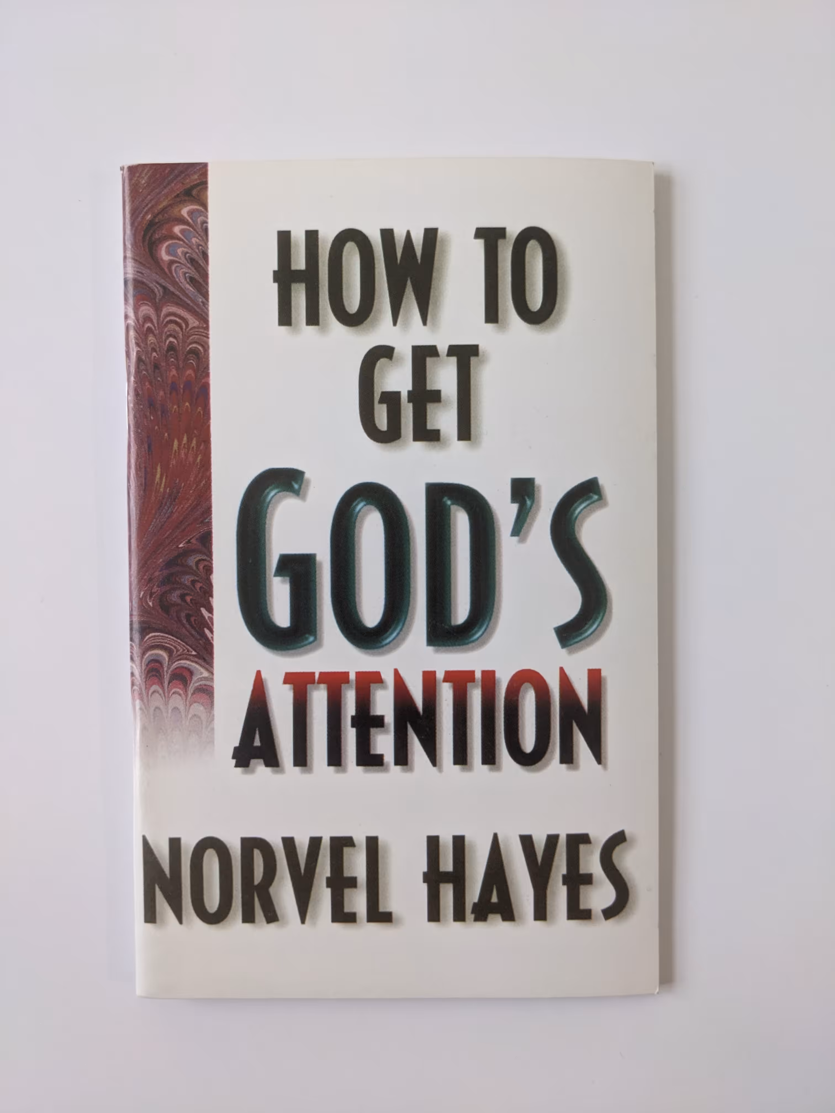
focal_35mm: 27
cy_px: 556
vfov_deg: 65.3
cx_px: 418
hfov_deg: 51.4
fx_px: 868
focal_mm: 4.38
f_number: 1.73
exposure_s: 1/24
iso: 277
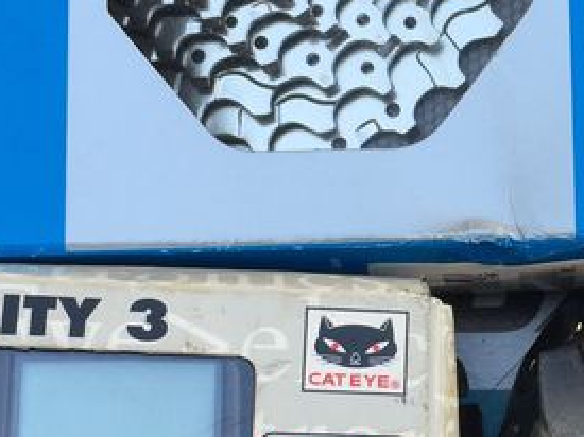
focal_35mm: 108
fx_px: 1821
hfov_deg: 17.7
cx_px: 618
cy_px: 187
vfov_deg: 13.7
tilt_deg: -80.8
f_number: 2.2
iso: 32
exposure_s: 1/184
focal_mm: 4.15
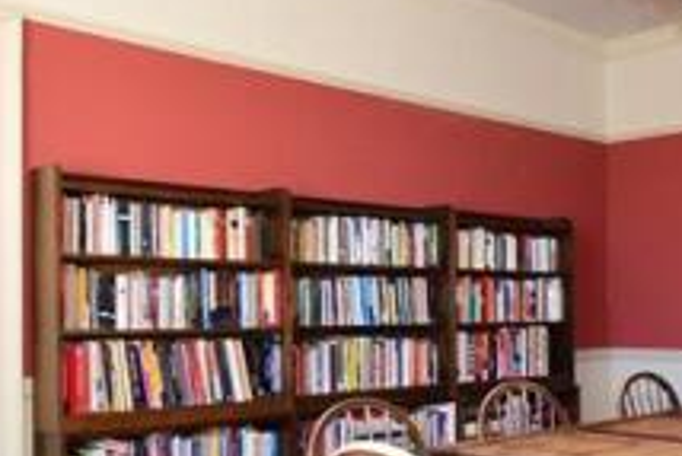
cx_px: 526
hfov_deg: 41.2
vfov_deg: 29.1
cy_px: 301
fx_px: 872
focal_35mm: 46
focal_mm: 10
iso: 200
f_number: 5
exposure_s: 1/30
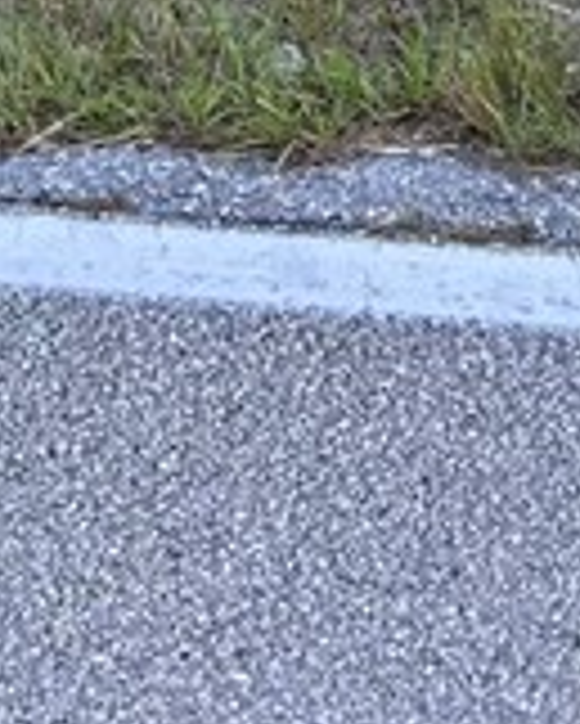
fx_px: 3451
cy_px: -980
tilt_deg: -6.6
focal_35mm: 161
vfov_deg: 10.4
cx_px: 531
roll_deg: +0.1
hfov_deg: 9.6
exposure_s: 1/354
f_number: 1.5
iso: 50
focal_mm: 5.7
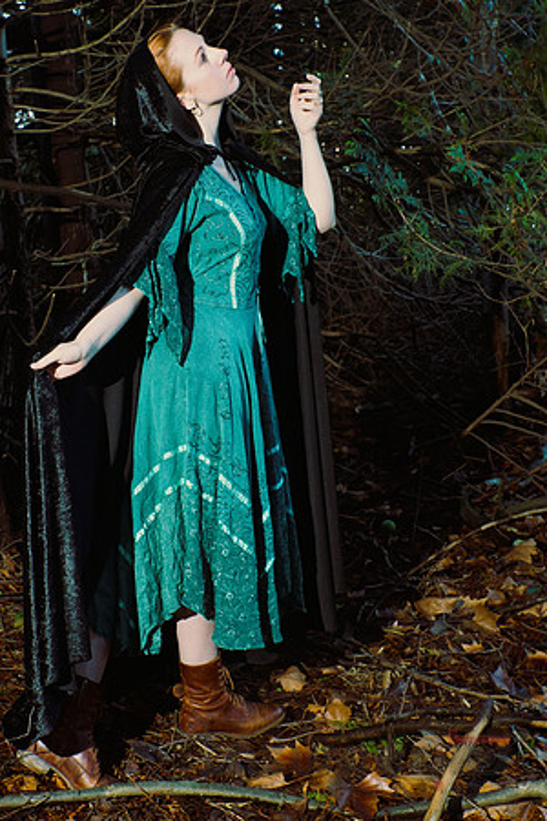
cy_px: 410
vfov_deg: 53.1
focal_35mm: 36
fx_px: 820
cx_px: 274
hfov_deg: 36.9
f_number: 5
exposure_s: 1/60
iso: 400
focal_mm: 24
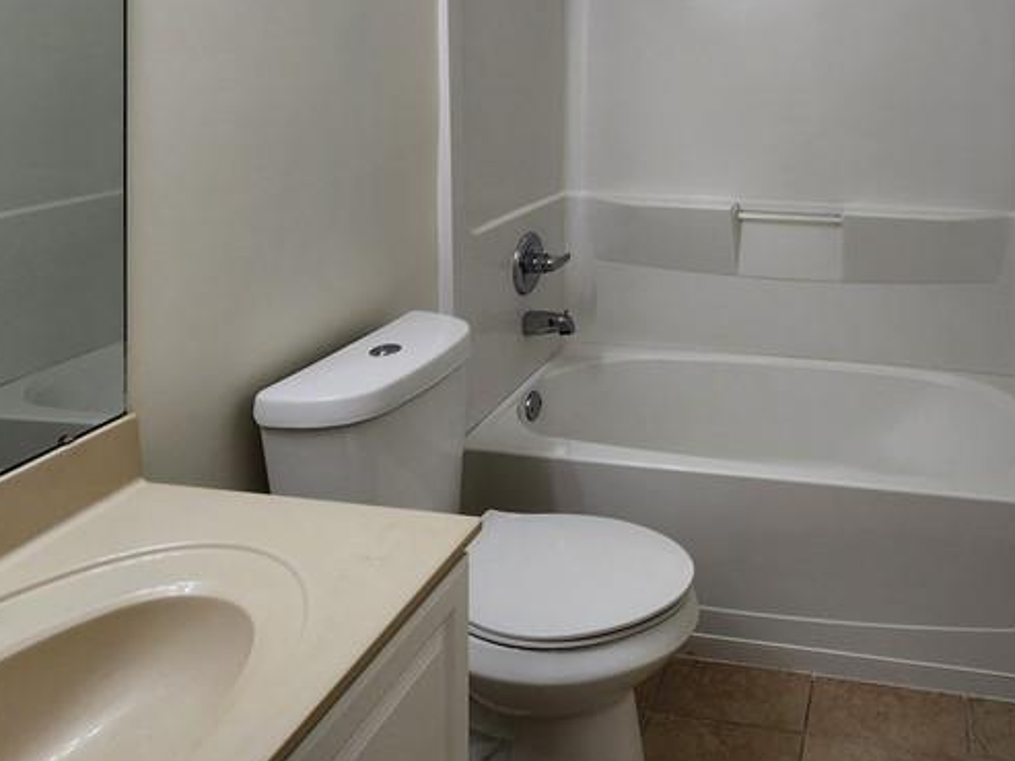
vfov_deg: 45.4
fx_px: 792
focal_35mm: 27
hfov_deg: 61.1
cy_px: 45
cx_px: 778
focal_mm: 2.2
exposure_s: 1/120
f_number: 2.2
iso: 80
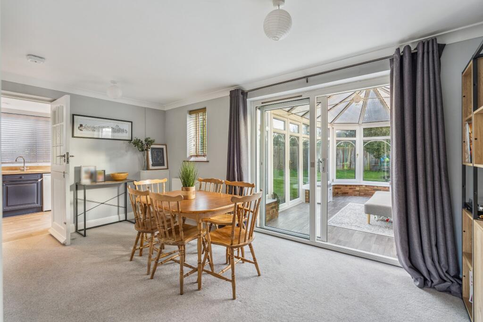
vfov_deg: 73.8
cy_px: 161
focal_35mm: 16
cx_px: 242
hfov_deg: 96.7
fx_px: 215
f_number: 5.6
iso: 200
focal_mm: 16
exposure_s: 1/5
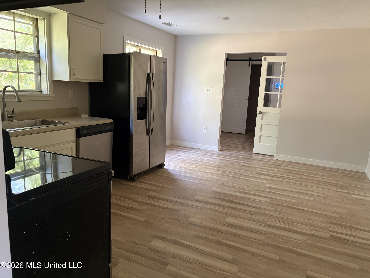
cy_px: 139
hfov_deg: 67.3
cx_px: 185
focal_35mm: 26
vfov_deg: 53.1
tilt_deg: -10.3
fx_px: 278
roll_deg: -1.0
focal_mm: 5.96
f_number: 1.6
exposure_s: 1/57
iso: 500
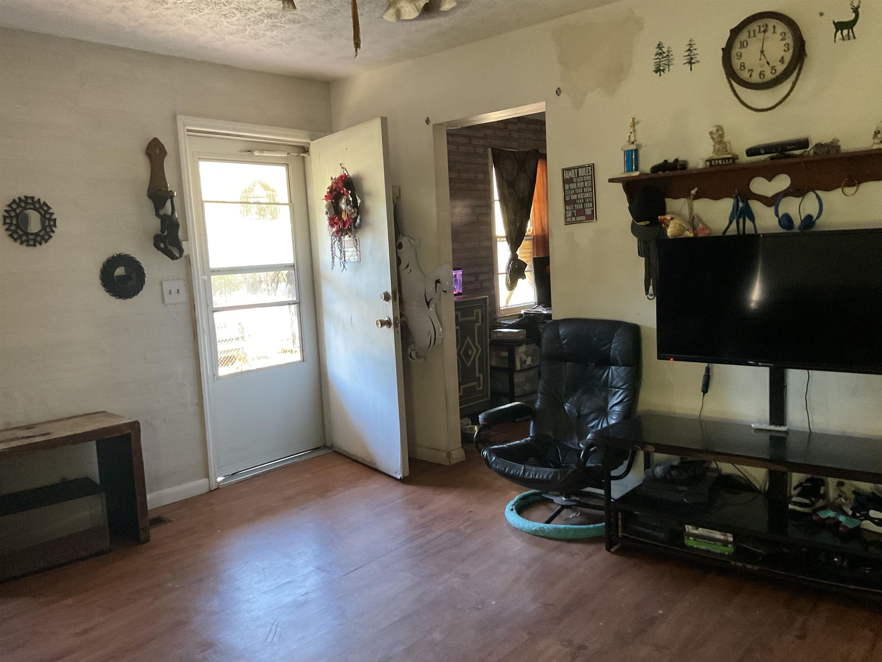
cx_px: 441
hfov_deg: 61.7
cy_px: 331
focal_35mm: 29
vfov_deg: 48.2
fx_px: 739
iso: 320
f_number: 1.8
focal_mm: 3
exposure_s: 1/40
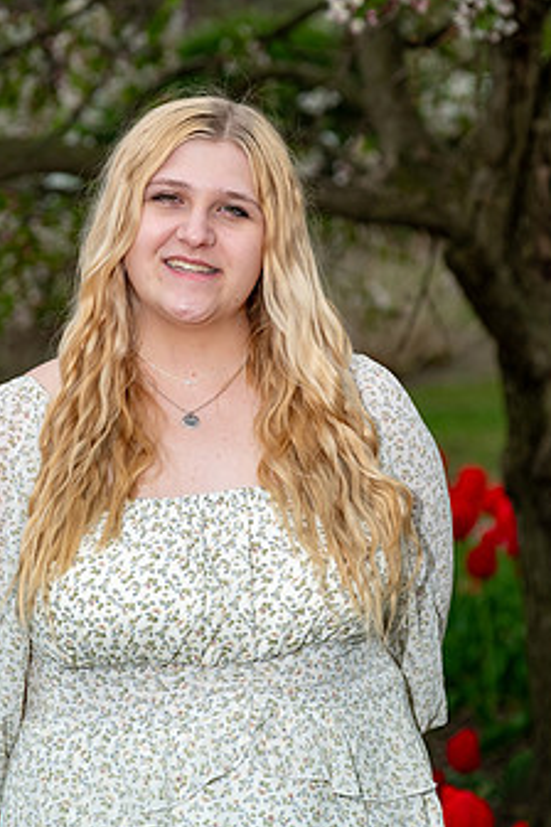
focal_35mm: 197
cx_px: 189
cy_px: 406
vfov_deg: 10.4
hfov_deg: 7.0
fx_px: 4522
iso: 250
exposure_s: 1/400
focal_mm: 98.2
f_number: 4
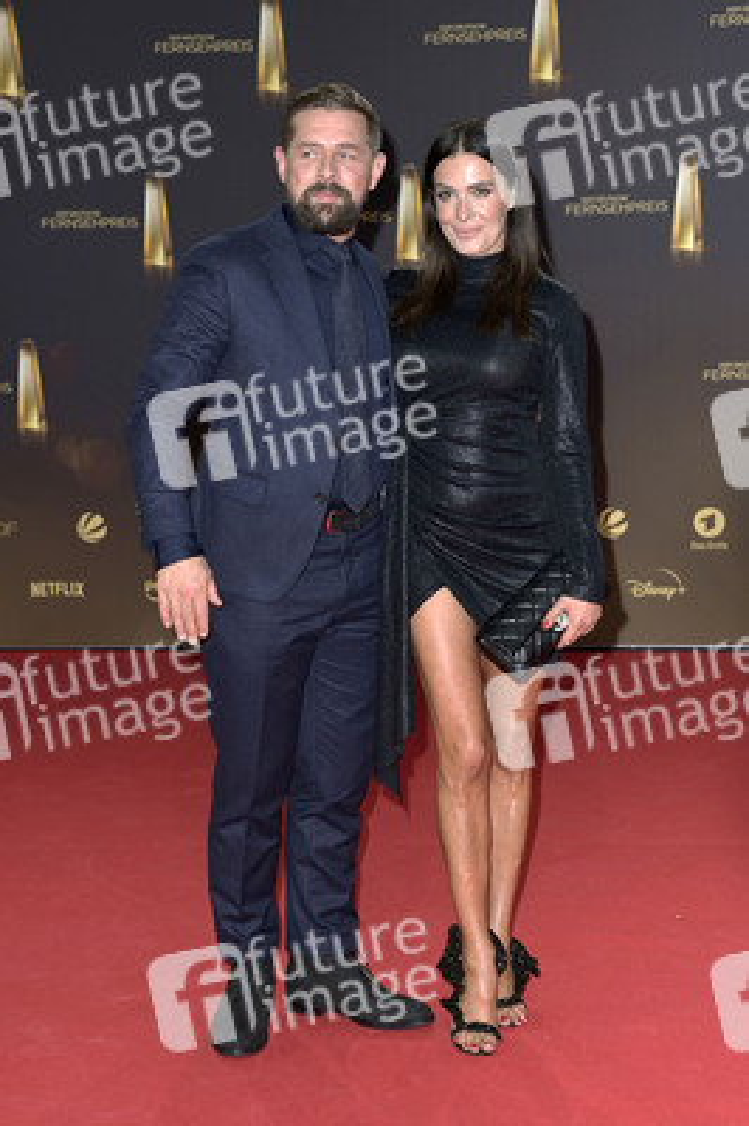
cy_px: 563
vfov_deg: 28.9
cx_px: 374
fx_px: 2188
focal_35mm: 70
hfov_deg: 19.4
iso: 800
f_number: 6.3
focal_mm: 70
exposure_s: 1/250
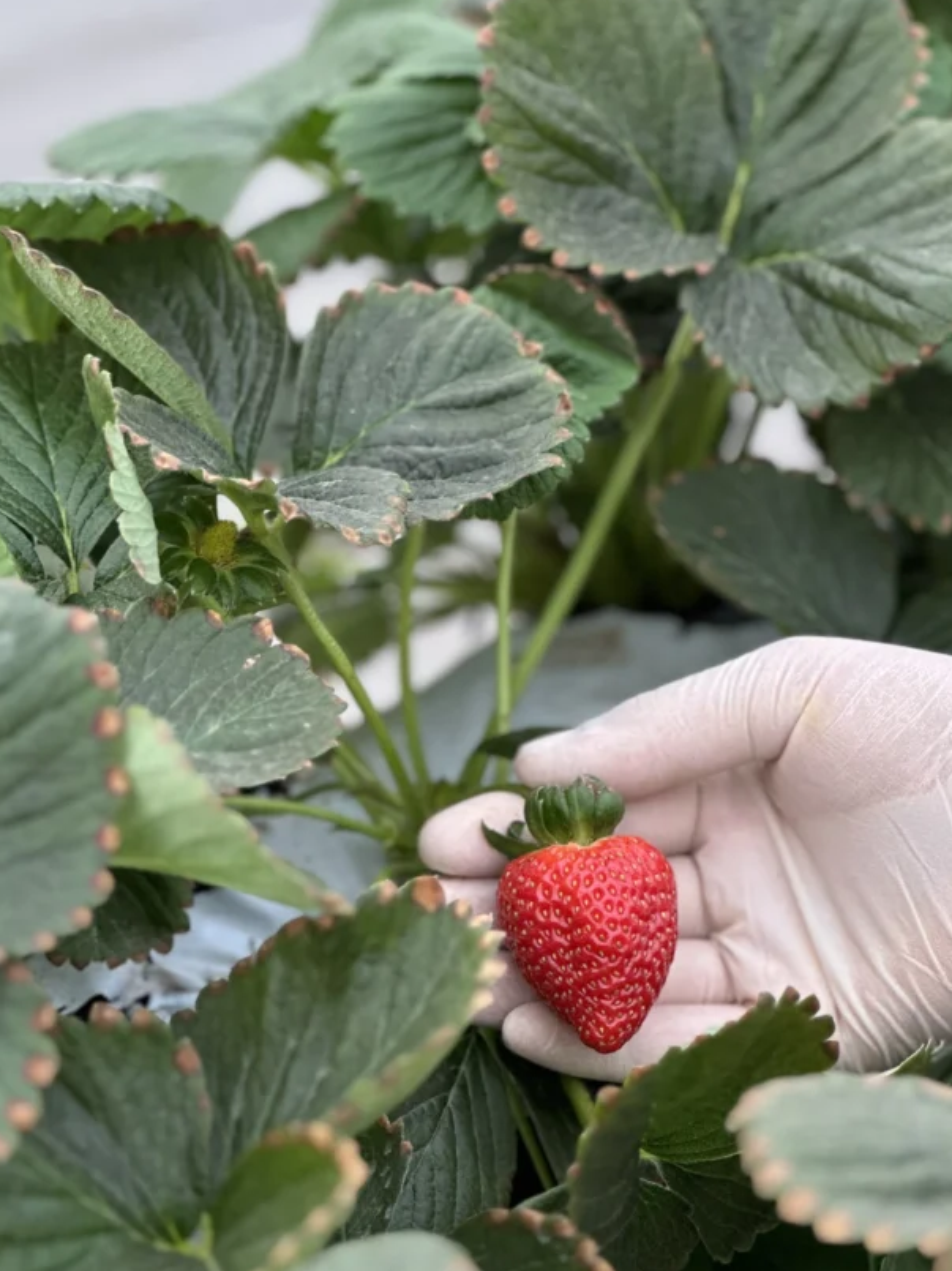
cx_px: 556
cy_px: 685
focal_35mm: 98
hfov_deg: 15.1
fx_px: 3596
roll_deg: -1.5
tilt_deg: -31.1
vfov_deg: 20.0
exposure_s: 1/121
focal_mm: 9
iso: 80
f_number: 2.8
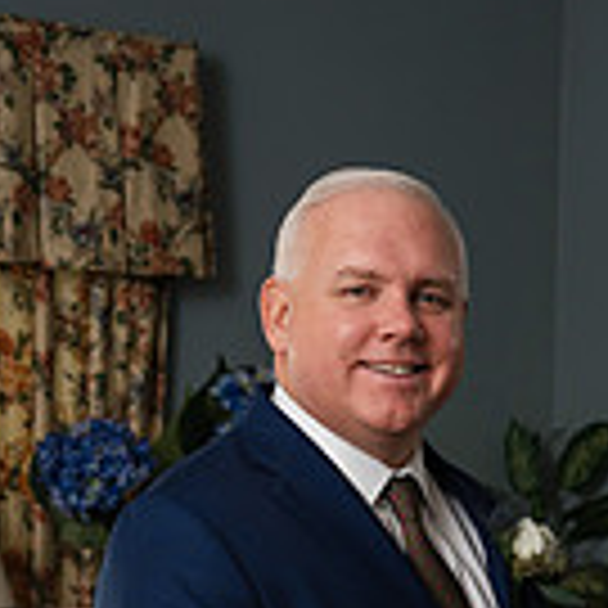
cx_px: 649
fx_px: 2424
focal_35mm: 122
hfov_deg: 14.0
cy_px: 775
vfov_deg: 13.8
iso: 500
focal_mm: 43
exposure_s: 1/200
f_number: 4
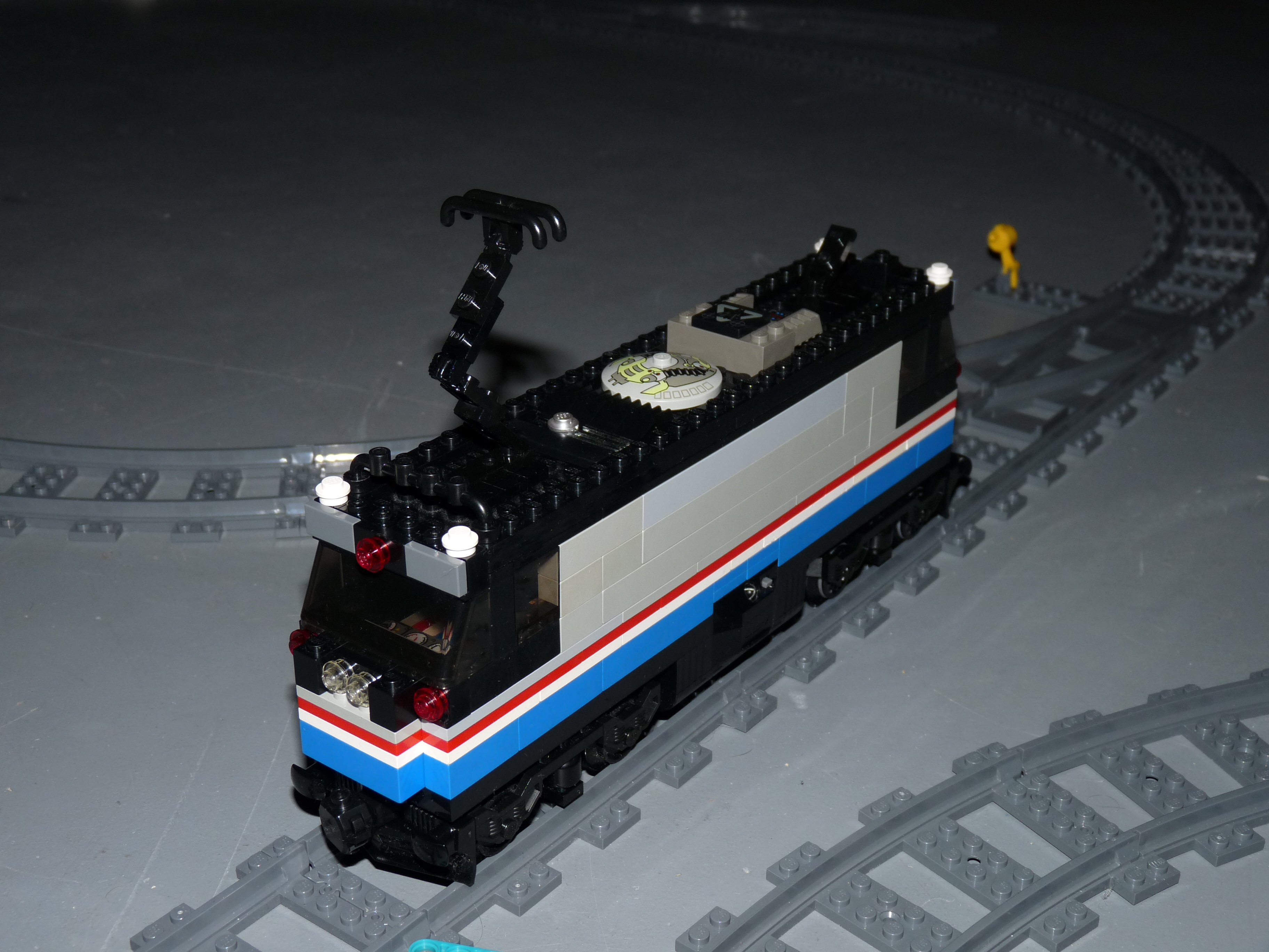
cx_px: 634
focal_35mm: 46
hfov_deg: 41.2
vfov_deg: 31.5
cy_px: 476
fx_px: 1686
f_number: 3.2
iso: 100
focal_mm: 8.2
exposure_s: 1/125
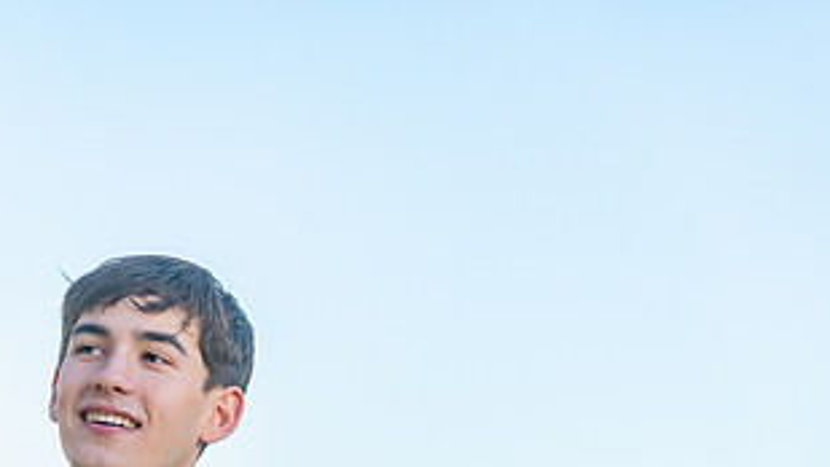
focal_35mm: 183
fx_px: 4029
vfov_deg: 6.6
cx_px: 132
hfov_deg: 11.7
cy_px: 517
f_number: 3.2
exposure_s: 1/1000
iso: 250
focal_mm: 93
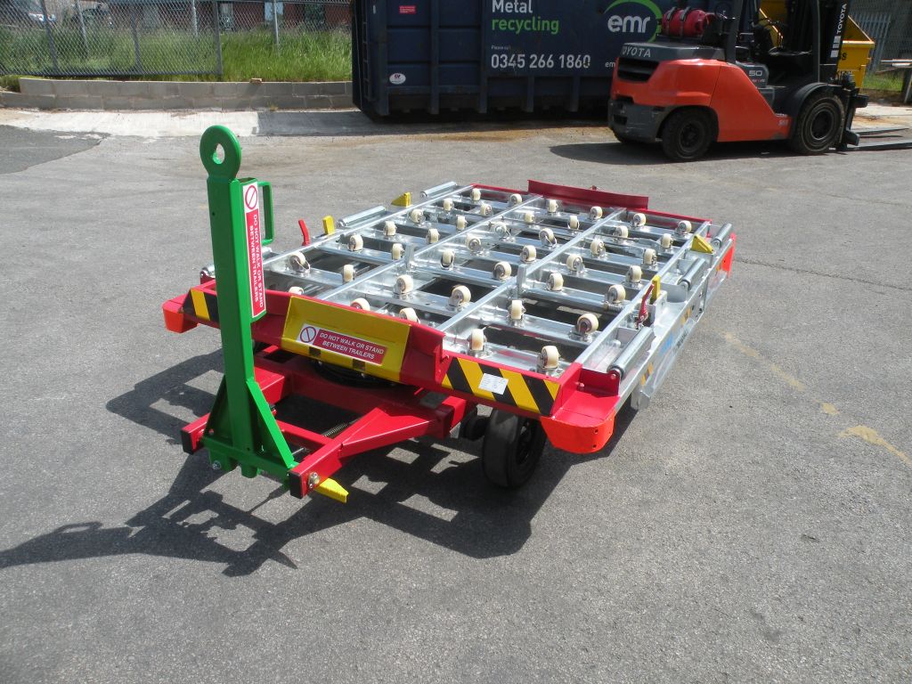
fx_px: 711
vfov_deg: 51.4
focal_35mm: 27
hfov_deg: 65.3
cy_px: 342
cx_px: 456
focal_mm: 4.7
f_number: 5.6
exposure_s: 1/213
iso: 64
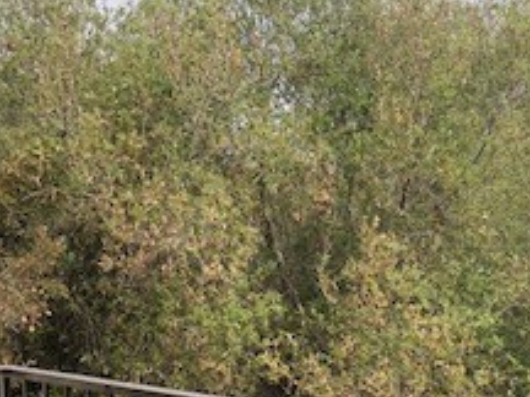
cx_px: 501
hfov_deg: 22.8
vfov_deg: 17.6
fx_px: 1271
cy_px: 341
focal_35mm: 83
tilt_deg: -6.6
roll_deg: -0.9
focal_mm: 3.99
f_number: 1.8
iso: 20
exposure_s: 1/1263
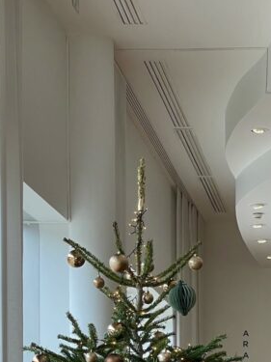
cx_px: 196
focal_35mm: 142
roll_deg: +0.2
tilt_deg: +1.5
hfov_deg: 10.4
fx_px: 1483
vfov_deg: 13.4
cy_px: 461
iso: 64
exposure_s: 1/81
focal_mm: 6
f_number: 2
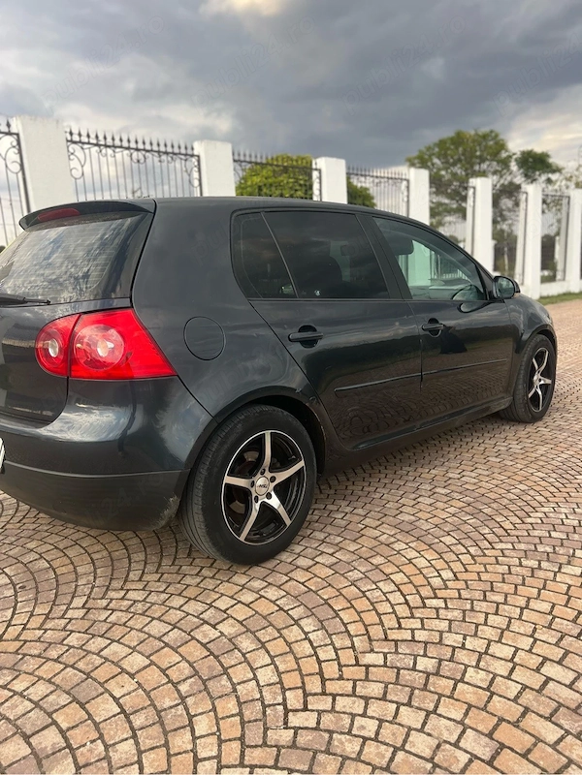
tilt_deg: -10.9
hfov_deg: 53.1
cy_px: 388
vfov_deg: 67.3
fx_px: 583
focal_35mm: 26
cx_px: 291
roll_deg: +1.9
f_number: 1.5
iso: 50
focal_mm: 5.7
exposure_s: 1/502
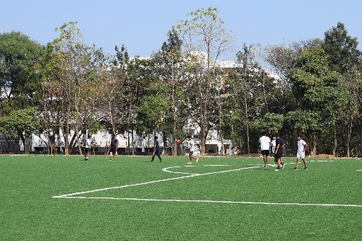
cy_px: 120
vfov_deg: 16.5
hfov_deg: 24.6
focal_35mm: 82
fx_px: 829
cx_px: 181
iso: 200
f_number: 9
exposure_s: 1/320
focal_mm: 55
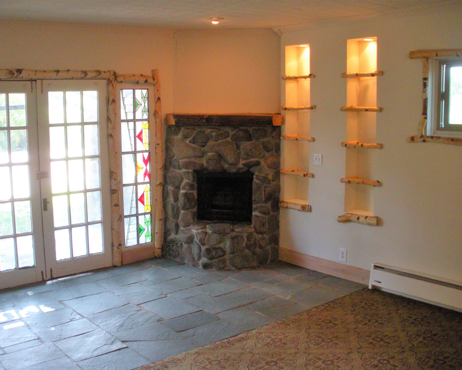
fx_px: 520
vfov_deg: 39.2
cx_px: 214
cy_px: 187
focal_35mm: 38
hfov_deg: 47.9
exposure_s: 1/66.3
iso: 366
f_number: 3.5
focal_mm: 6.3
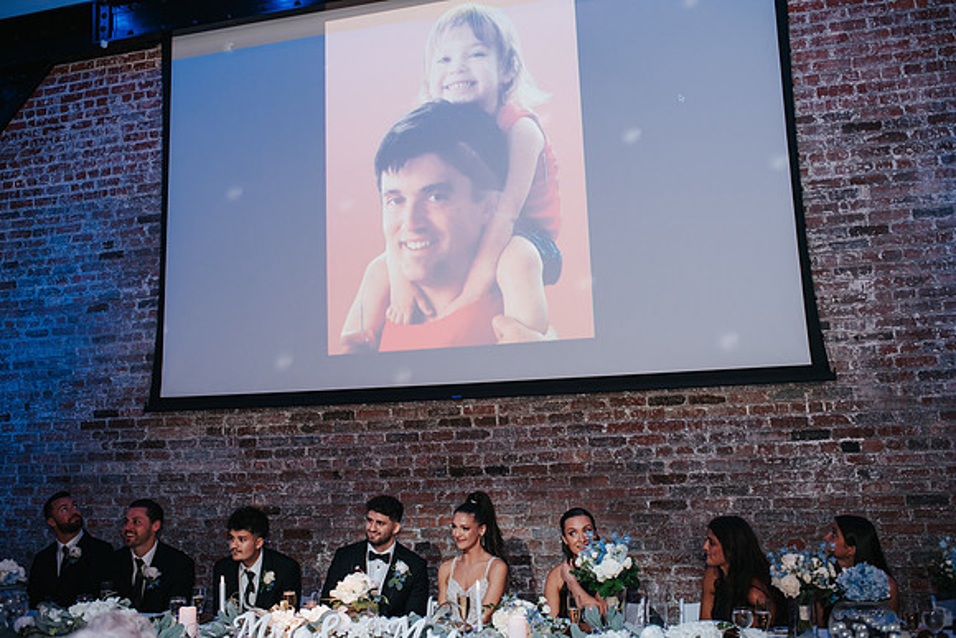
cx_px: 478
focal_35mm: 35
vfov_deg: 37.9
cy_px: 319
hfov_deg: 54.4
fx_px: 930
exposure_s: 1/200
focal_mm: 35
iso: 1000
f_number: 2.8
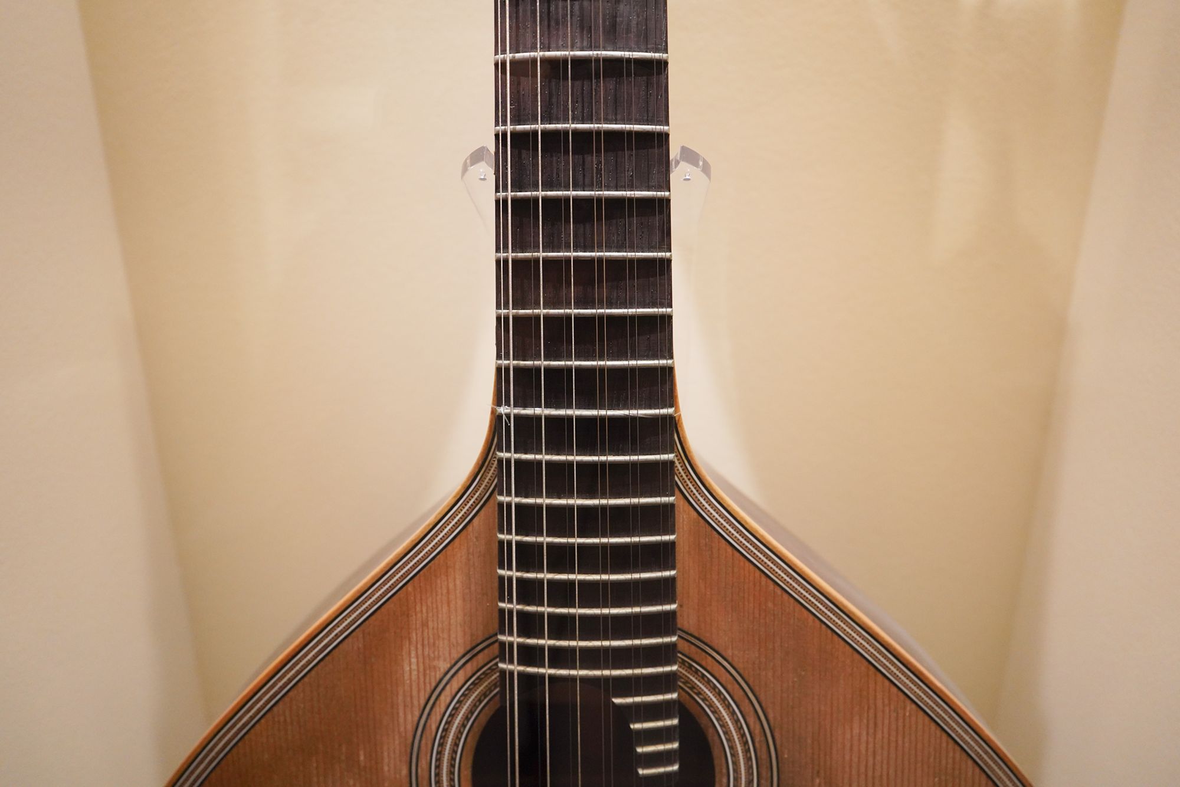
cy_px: 394
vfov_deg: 53.1
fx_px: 787
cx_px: 590
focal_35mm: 24
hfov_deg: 73.7
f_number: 4.5
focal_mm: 24
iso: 3200
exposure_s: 1/80
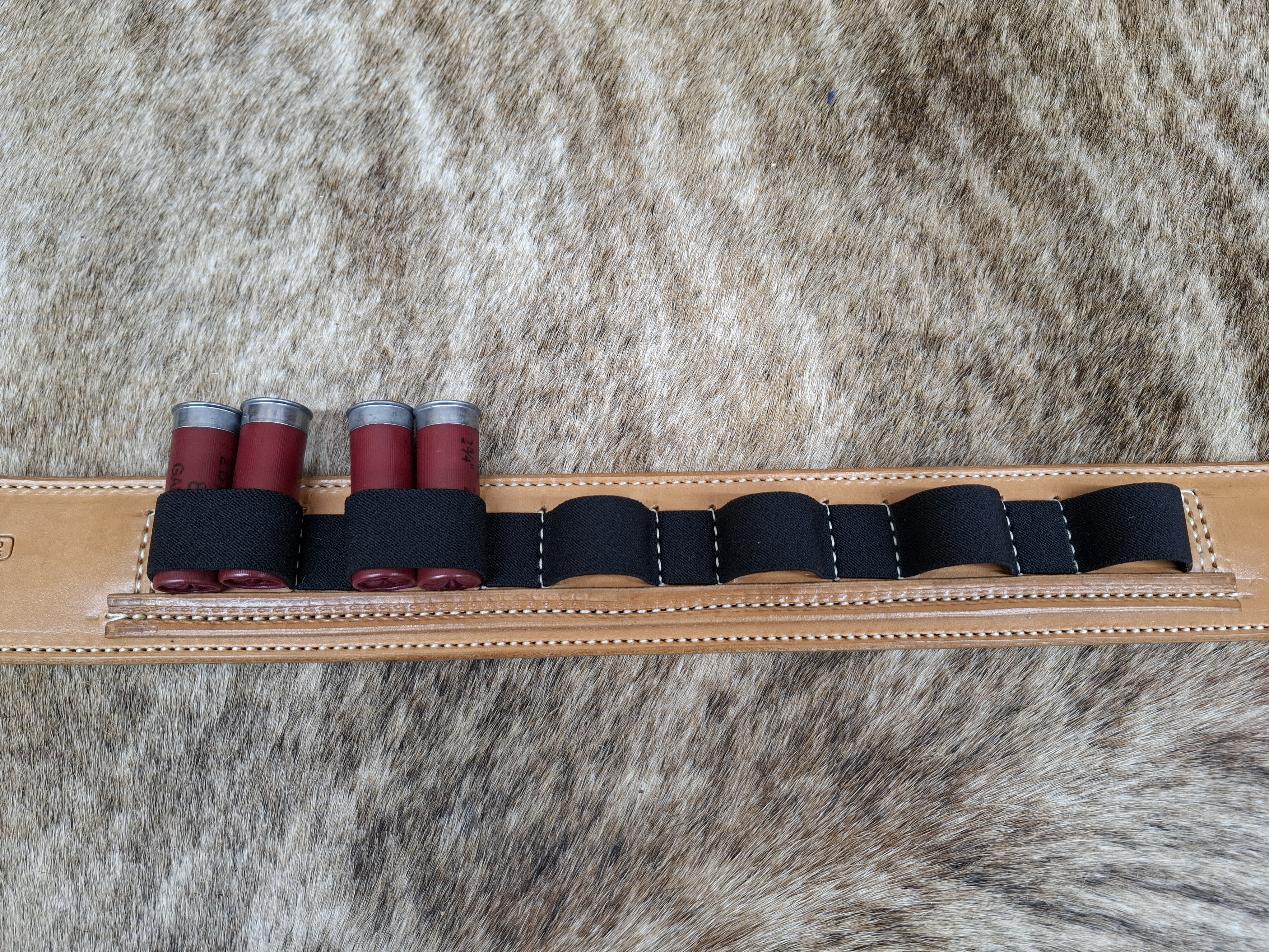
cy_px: 476
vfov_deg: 58.9
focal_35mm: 23
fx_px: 843
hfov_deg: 73.9
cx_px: 634
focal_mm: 5.54
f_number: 1.8
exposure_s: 1/60.2
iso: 200
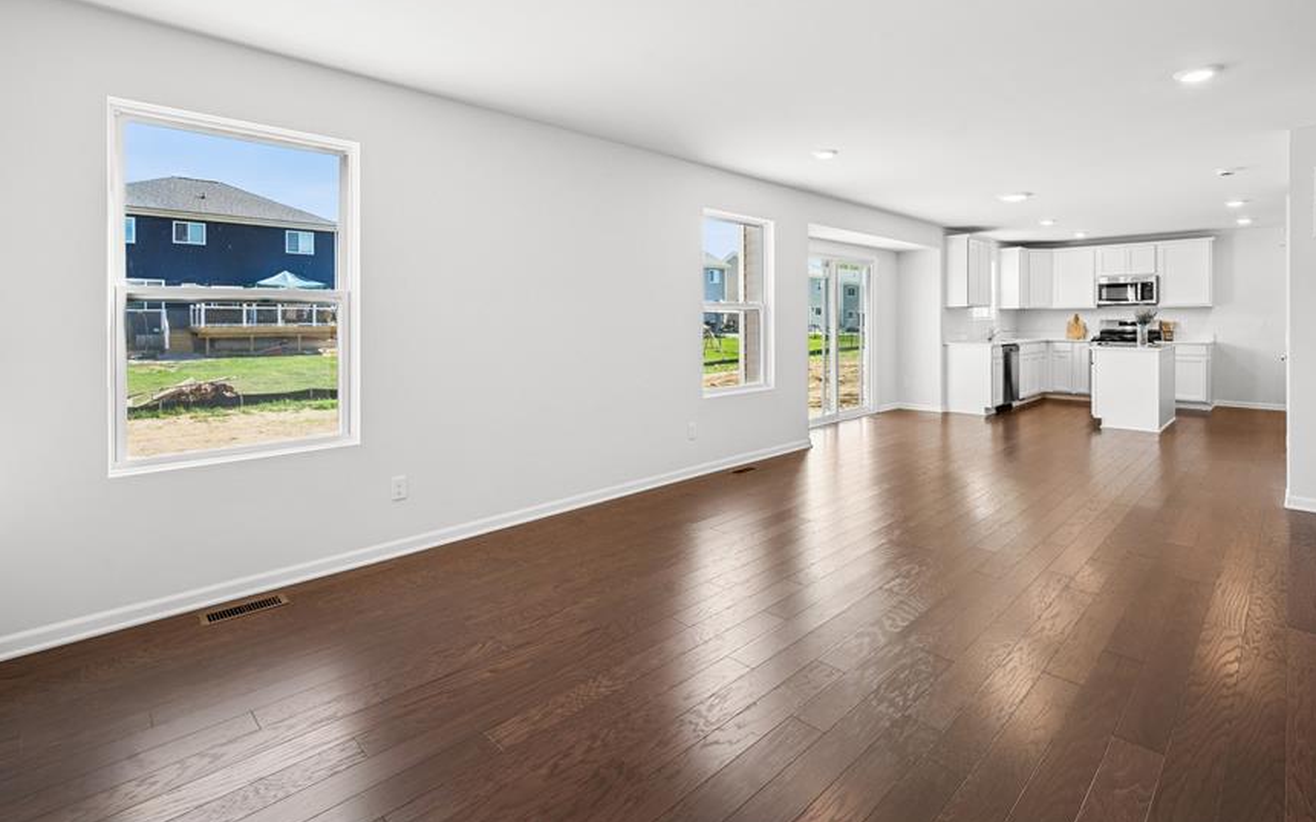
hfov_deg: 94.1
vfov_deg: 67.0
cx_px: 722
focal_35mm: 17
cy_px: 310
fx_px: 610
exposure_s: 1/4
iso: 80
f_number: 9
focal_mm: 14
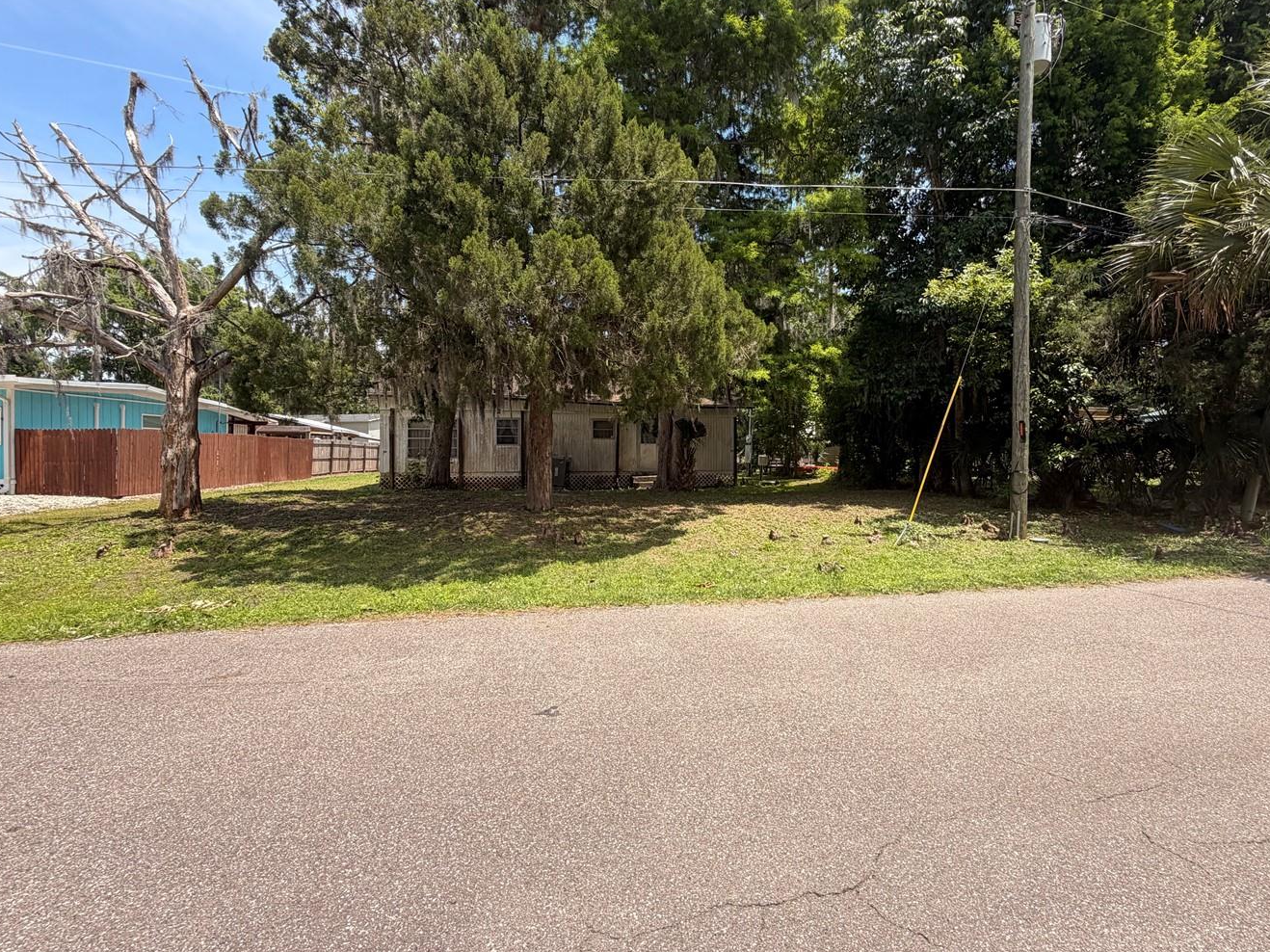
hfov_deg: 90.8
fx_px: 624
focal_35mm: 17
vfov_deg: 74.6
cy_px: 445
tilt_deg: +0.5
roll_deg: +0.2
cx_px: 696
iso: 32
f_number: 2.2
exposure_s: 1/770
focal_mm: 2.22
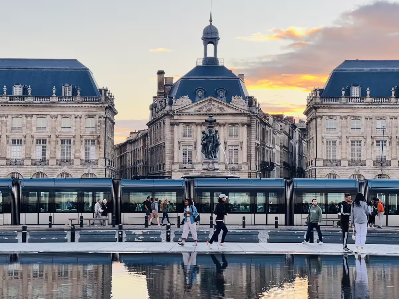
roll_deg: +0.3
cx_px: 200
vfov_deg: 19.1
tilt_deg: +3.8
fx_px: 888
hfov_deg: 25.3
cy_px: 150
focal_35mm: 77
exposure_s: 1/99
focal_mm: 9
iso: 100
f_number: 2.8
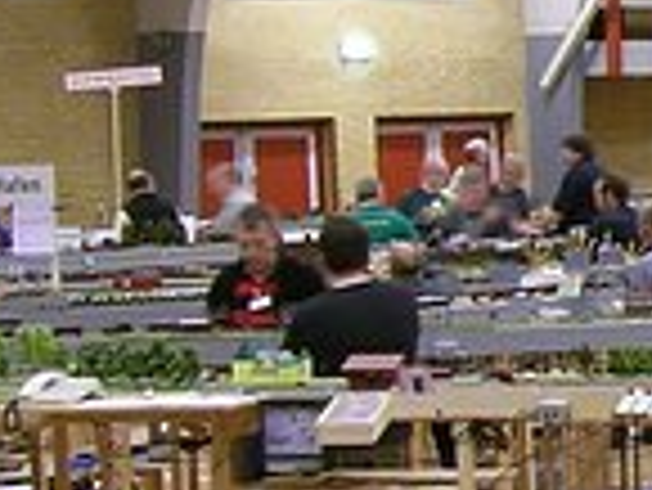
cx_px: 1664
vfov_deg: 9.6
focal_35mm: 154
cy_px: 279
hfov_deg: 10.6
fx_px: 2903
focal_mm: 5.8
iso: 50
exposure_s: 2.24
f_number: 7.9
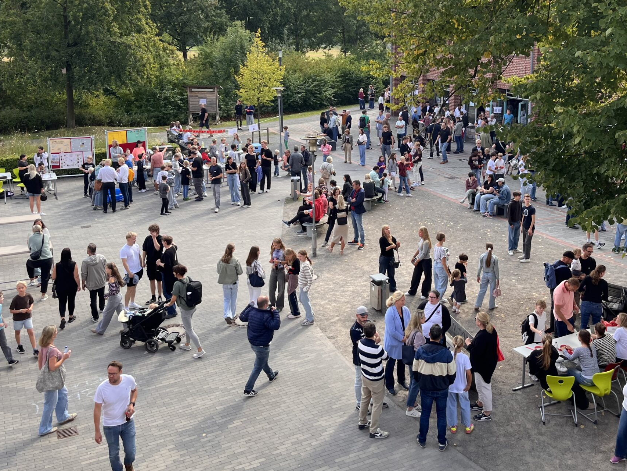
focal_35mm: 39
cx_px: 357
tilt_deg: -11.5
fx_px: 706
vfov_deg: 36.4
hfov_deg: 47.7
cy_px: 152
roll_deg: +0.0
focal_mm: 5.1
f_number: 1.6
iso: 50
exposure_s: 1/605
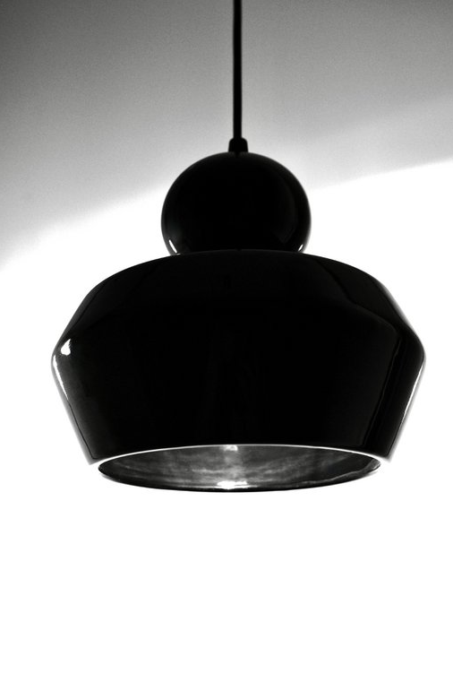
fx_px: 775
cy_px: 344
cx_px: 236
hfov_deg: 32.6
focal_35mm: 41
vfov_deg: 47.4
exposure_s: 1/40
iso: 320
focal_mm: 26
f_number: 4.5
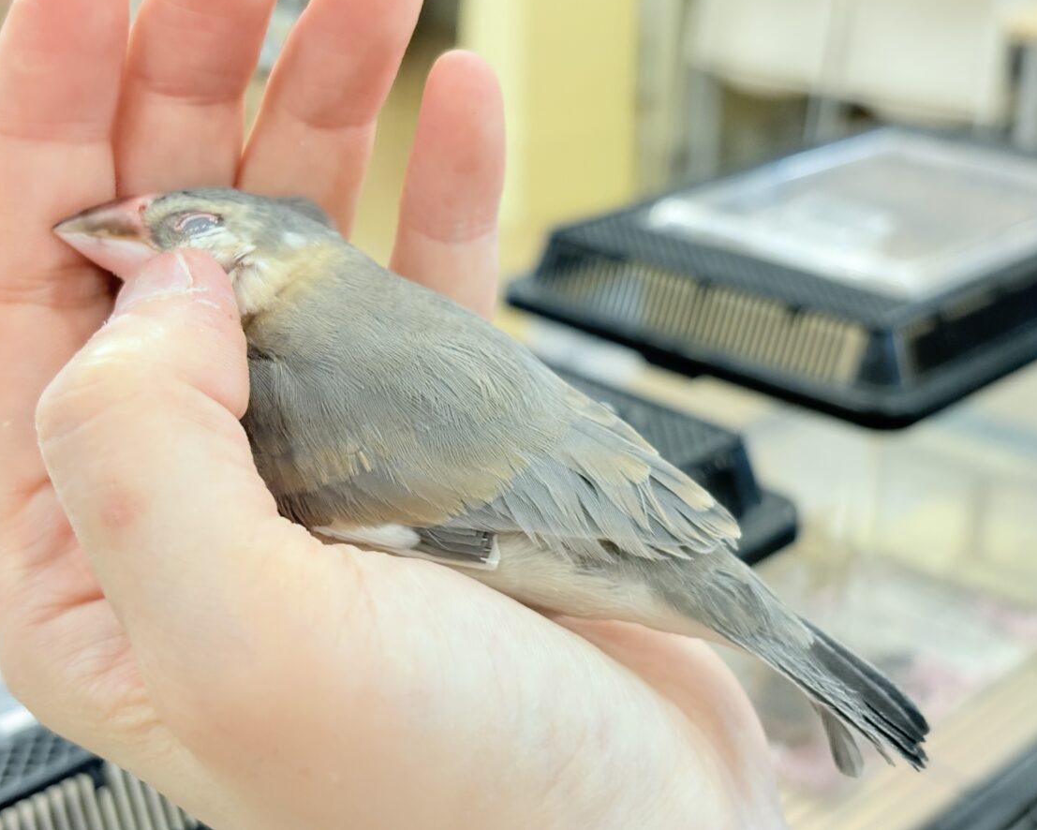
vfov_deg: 27.6
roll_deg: -0.3
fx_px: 1688
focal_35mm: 55
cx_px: 539
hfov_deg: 34.1
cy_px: 409
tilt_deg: -21.9
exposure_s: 1/100
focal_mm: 5.96
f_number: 1.6
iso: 125
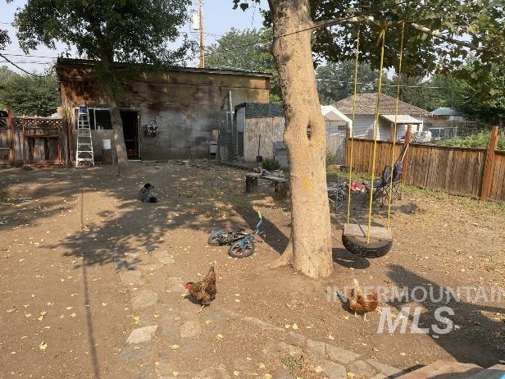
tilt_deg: -10.3
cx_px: 253
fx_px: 394
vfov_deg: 51.3
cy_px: 183
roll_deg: -0.5
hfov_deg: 65.3
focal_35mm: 27
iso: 32
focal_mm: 4.2
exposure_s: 1/1575
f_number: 1.6
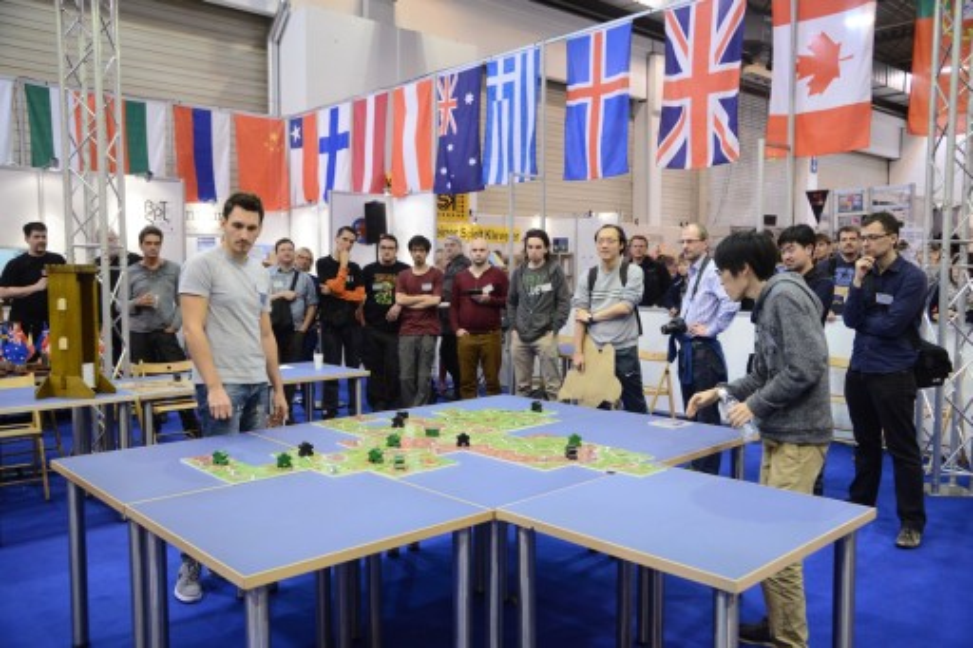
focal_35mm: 30
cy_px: 324
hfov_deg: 61.9
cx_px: 486
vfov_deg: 43.6
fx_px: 811
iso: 1600
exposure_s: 1/160
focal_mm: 30
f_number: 4
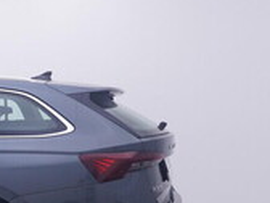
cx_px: -86
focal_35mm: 71
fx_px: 550
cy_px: 143
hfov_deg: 24.0
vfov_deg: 20.7
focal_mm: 15
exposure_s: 1/80
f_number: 5
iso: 200
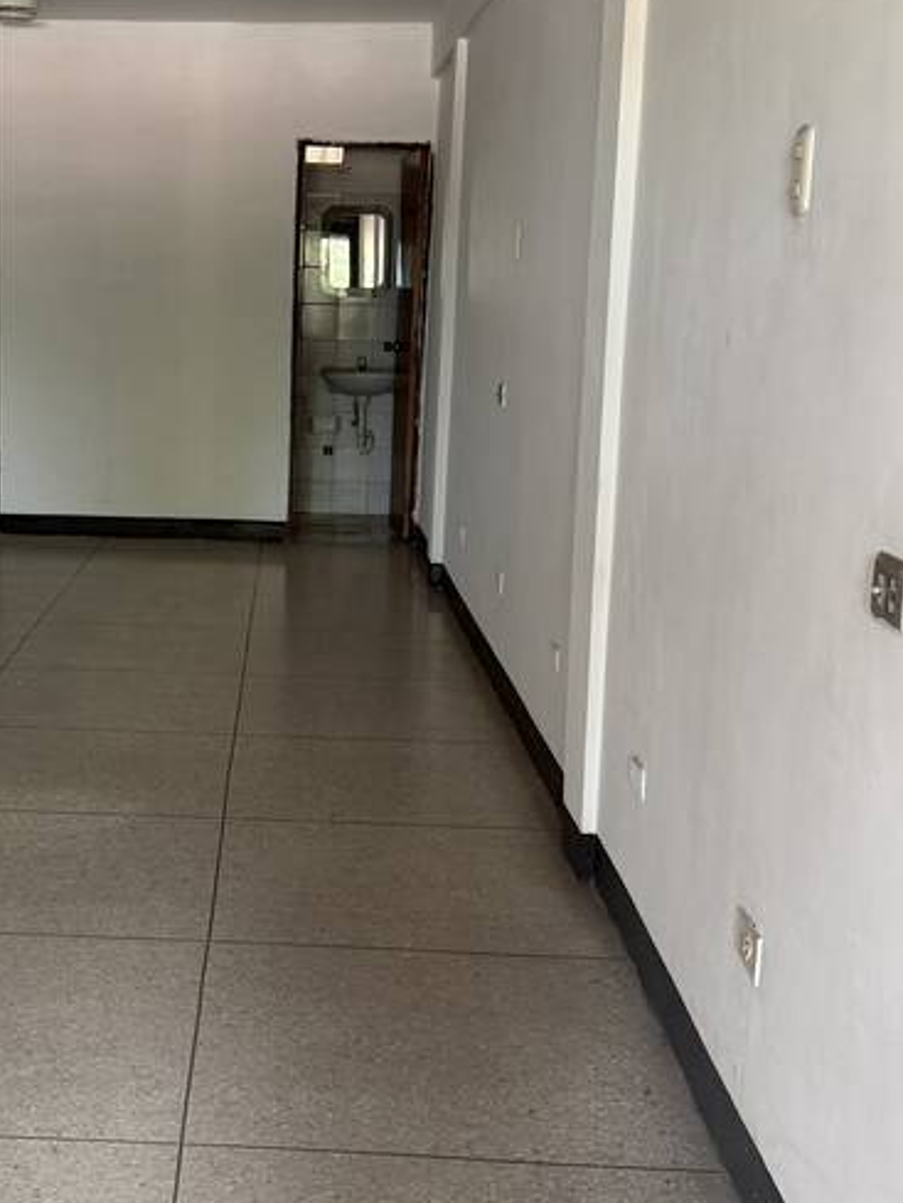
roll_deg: -0.9
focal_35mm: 53
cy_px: 603
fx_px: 1843
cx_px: 207
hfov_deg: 27.1
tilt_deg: -9.4
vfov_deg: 36.2
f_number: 1.78
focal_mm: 6.76
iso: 250
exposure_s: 1/60
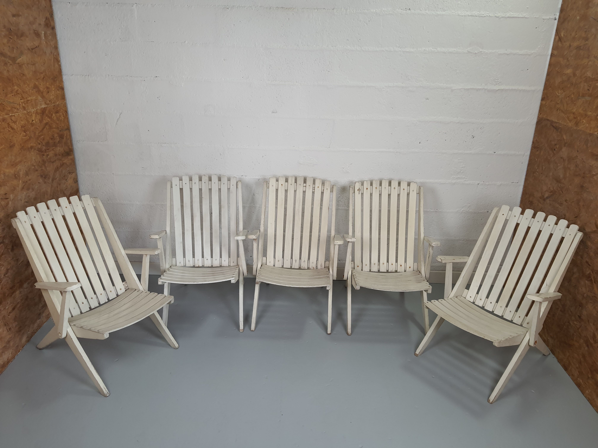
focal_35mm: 26
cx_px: 299
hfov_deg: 67.3
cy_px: 224
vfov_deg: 53.1
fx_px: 449
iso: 80
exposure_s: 1/120
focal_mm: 4.32
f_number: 1.7
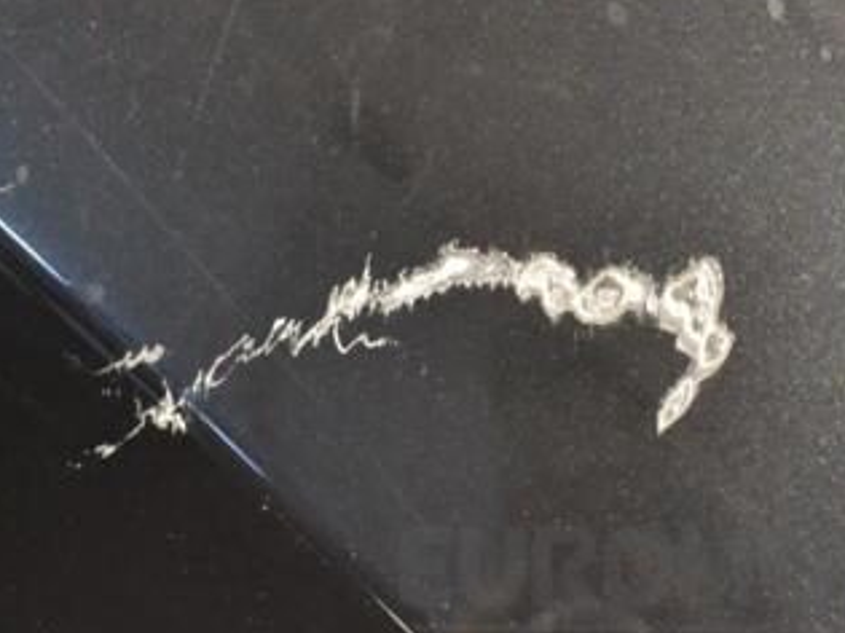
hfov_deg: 13.8
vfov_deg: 10.4
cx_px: 349
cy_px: 209
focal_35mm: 143
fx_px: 3489
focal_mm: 52
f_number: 5.6
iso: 3200
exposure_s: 1/100
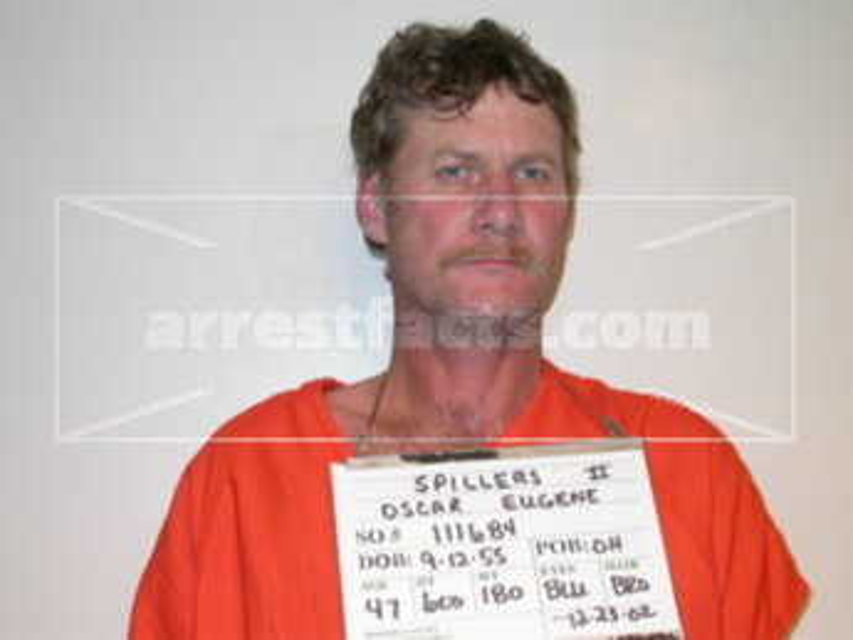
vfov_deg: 22.3
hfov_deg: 29.4
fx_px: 1627
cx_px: 426
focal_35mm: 66
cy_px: 320
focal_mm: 13.8
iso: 100
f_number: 3.2
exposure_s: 1/60.3
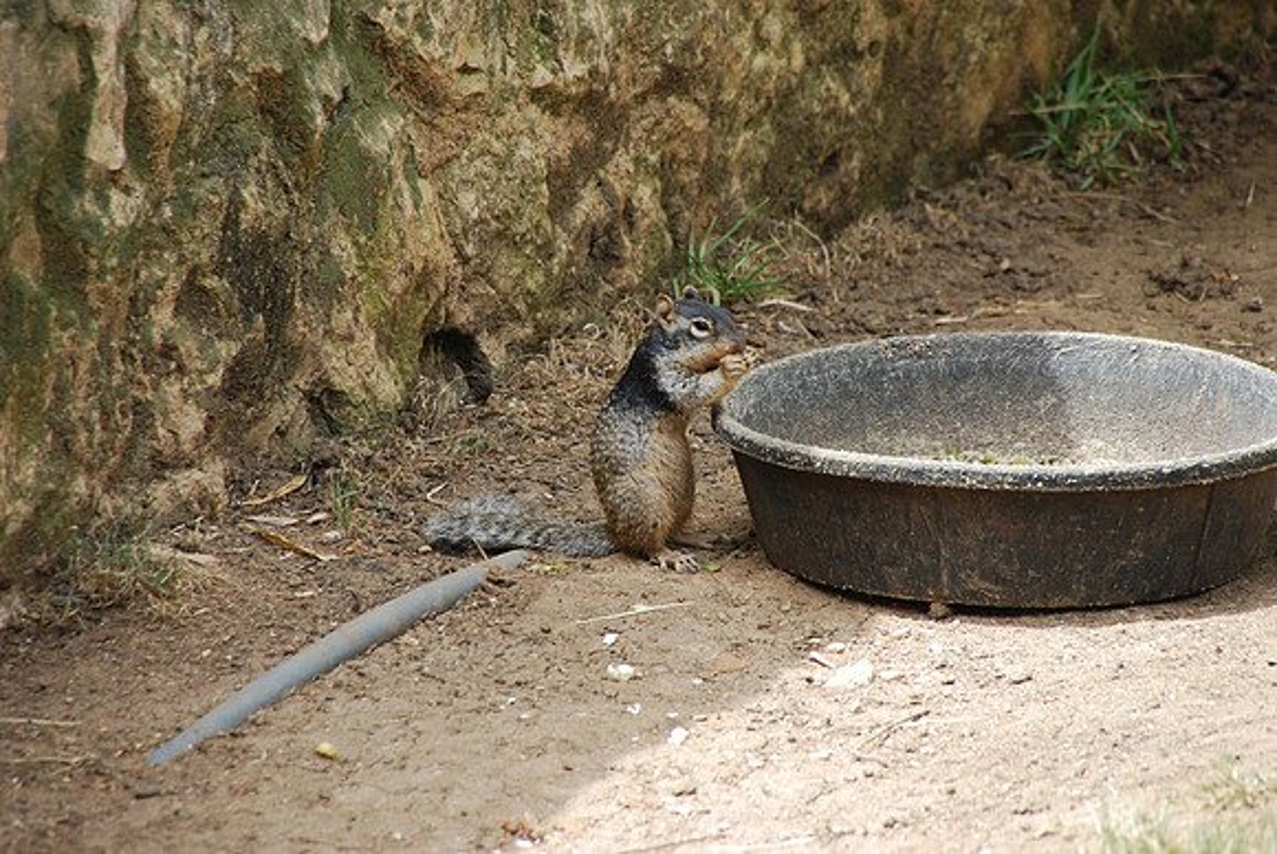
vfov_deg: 3.4
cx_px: 638
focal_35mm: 405
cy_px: 427
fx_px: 14380
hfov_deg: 5.1
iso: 400
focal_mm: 270
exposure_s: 1/400
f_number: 6.3
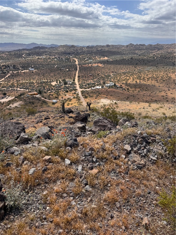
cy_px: 118
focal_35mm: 24
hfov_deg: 56.8
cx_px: 88
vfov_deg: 71.6
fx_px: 163
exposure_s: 1/4608
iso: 80
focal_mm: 6.76
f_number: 1.78
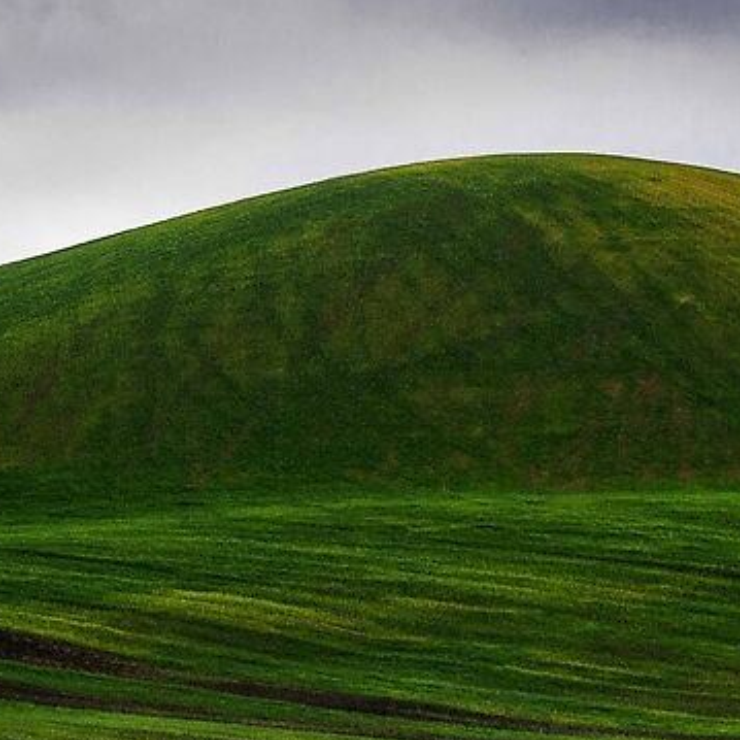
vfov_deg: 4.1
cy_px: 493
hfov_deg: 4.1
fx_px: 10303
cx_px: 794
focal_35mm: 426
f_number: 8
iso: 400
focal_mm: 75
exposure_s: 1/250
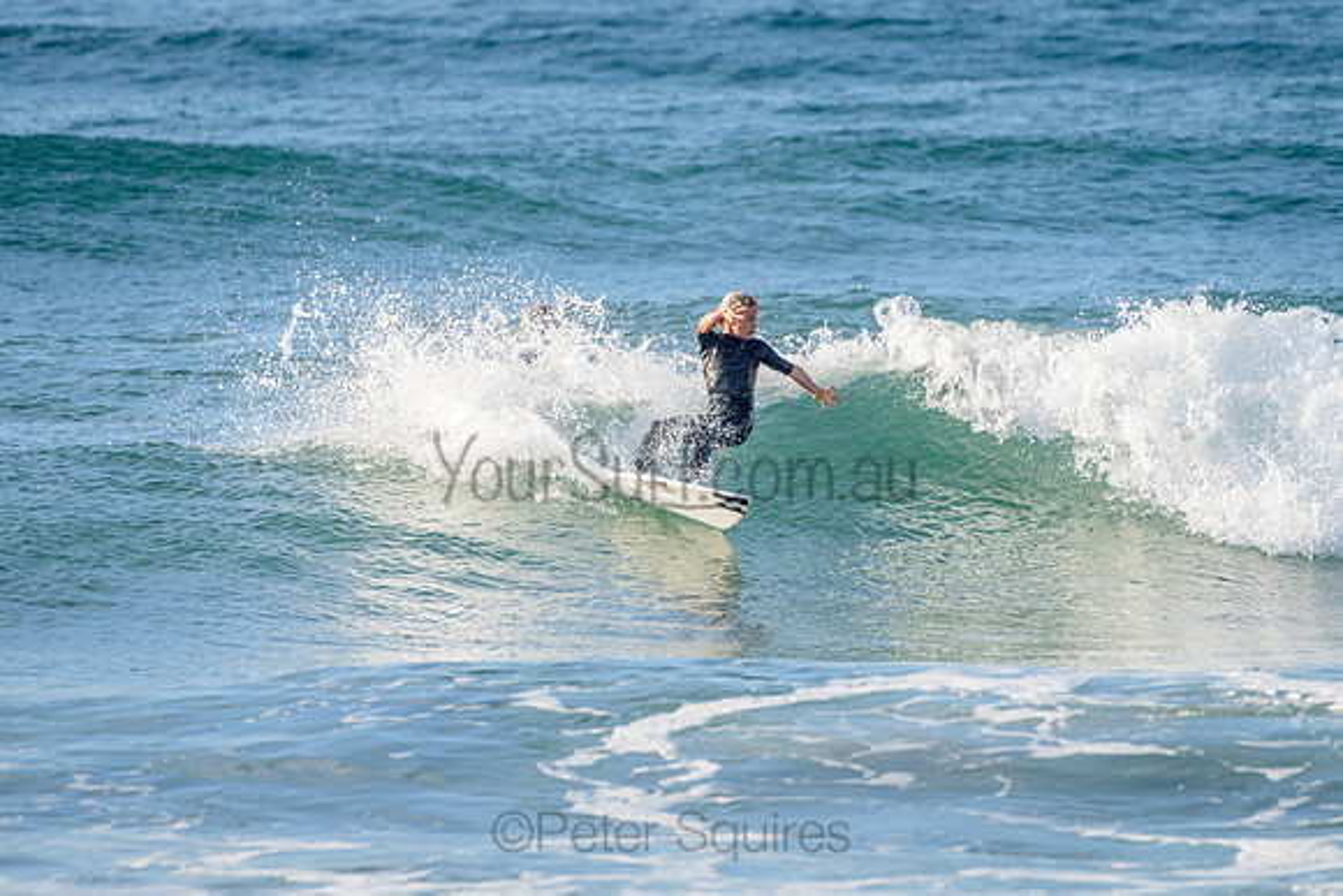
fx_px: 22871
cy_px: 459
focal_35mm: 613
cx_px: 688
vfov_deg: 2.2
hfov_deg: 3.4
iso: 280
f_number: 5.6
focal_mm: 500
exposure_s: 1/1250
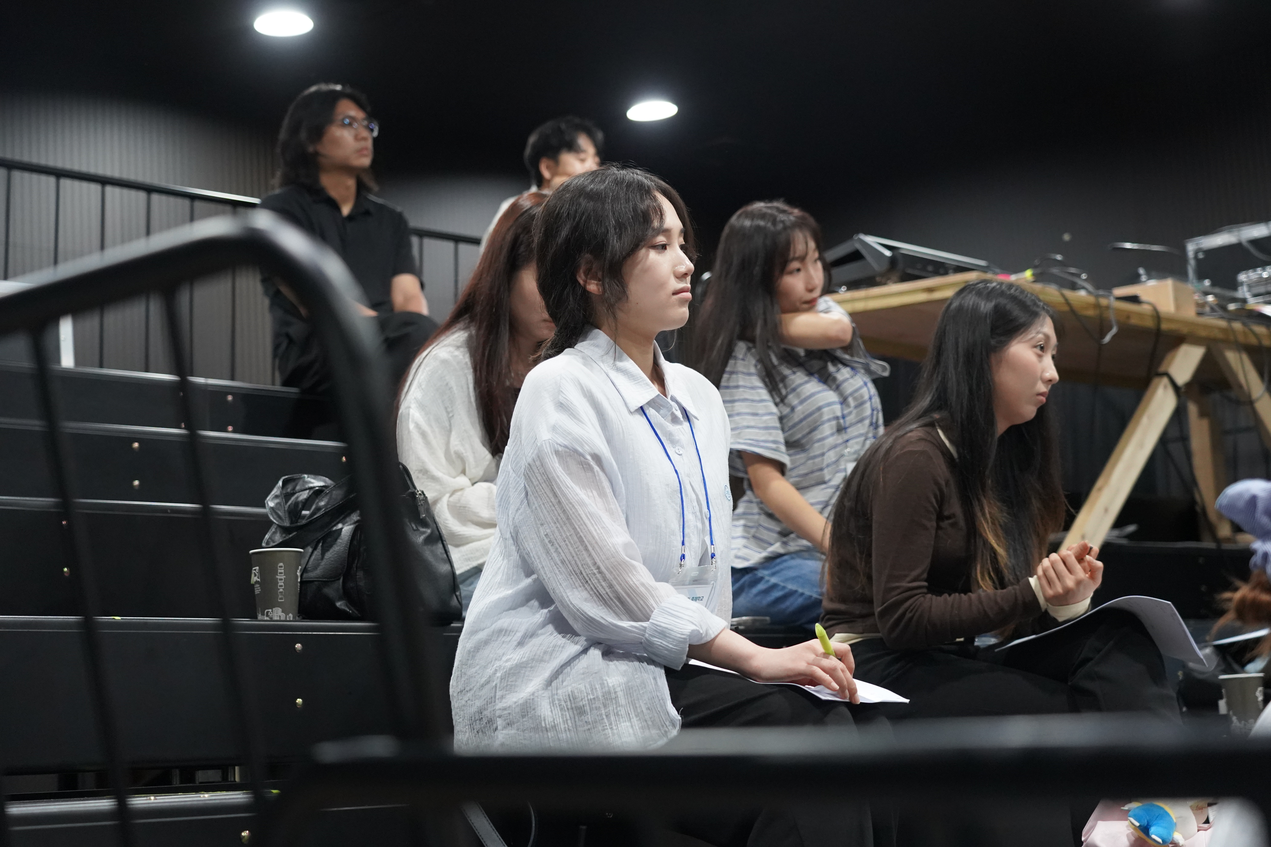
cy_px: 424
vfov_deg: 23.0
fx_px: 2083
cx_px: 636
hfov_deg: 33.9
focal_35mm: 59
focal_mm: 59
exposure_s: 1/160
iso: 6400
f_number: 4
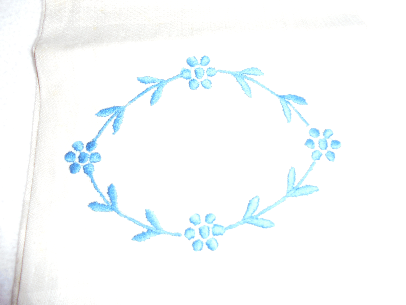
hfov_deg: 67.3
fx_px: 305
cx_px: 203
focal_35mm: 26
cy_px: 152
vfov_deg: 53.1
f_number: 3.5
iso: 100
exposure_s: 1/30
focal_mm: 4.6
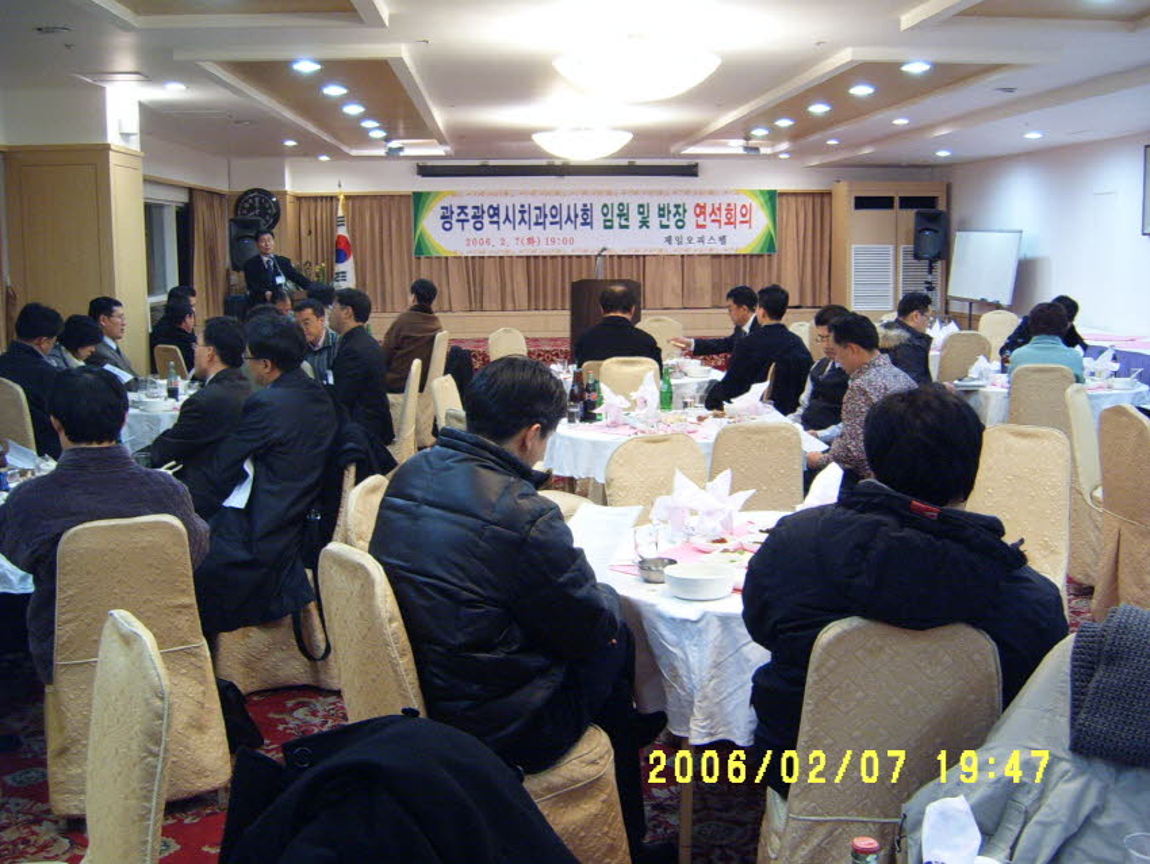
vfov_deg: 38.7
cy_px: 432
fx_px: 1230
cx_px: 575
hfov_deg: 50.1
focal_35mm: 37
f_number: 2.9
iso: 141
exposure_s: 1/15
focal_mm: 6.2
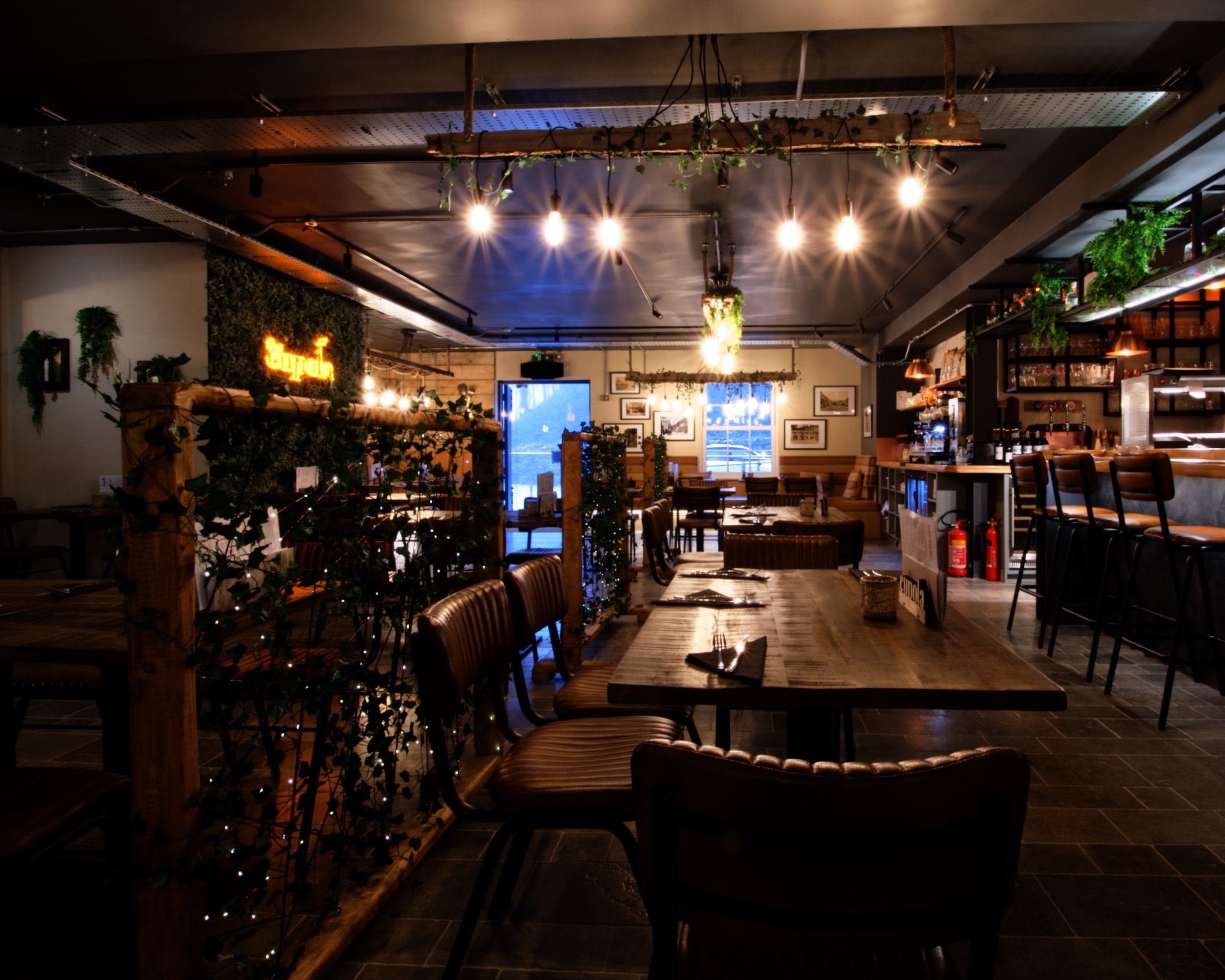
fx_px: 616
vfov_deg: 77.0
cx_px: 699
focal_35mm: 17
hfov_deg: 89.1
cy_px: 491
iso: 500
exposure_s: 1
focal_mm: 10
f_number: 22
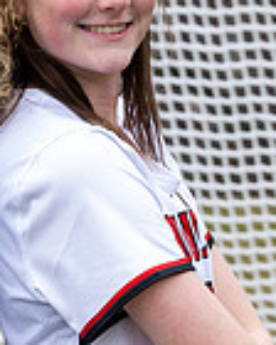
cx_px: 202
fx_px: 4585
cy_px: 314
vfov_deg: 4.3
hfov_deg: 3.4
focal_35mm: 449
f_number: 5.6
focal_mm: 80
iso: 200
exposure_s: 1/250
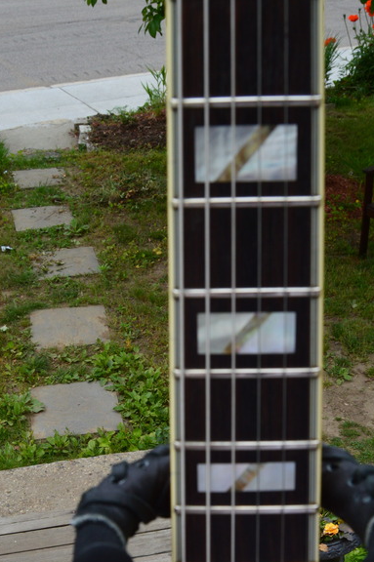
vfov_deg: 39.9
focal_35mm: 48
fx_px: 749
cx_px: 186
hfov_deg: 28.0
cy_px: 428
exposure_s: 1/320
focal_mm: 18
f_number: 10
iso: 400
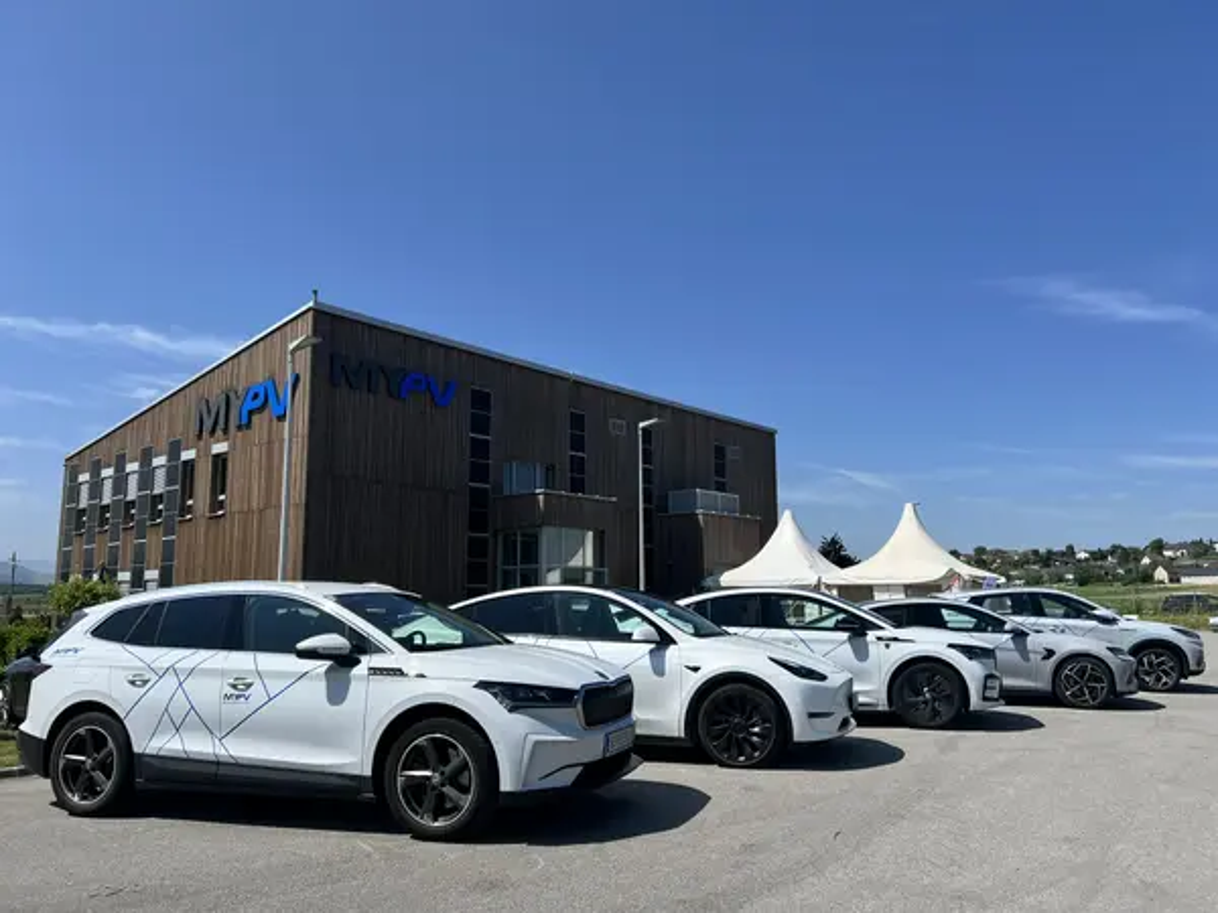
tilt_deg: +9.5
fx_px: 915
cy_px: 456
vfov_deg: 53.1
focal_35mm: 26
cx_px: 609
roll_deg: +0.0
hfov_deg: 67.3
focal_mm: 5.7
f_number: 1.5
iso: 50
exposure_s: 1/5587
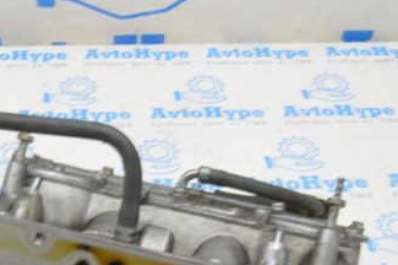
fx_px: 751
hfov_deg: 29.3
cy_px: 242
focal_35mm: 68
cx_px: 105
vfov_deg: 19.6
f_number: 20
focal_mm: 23
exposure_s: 1/15
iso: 6400
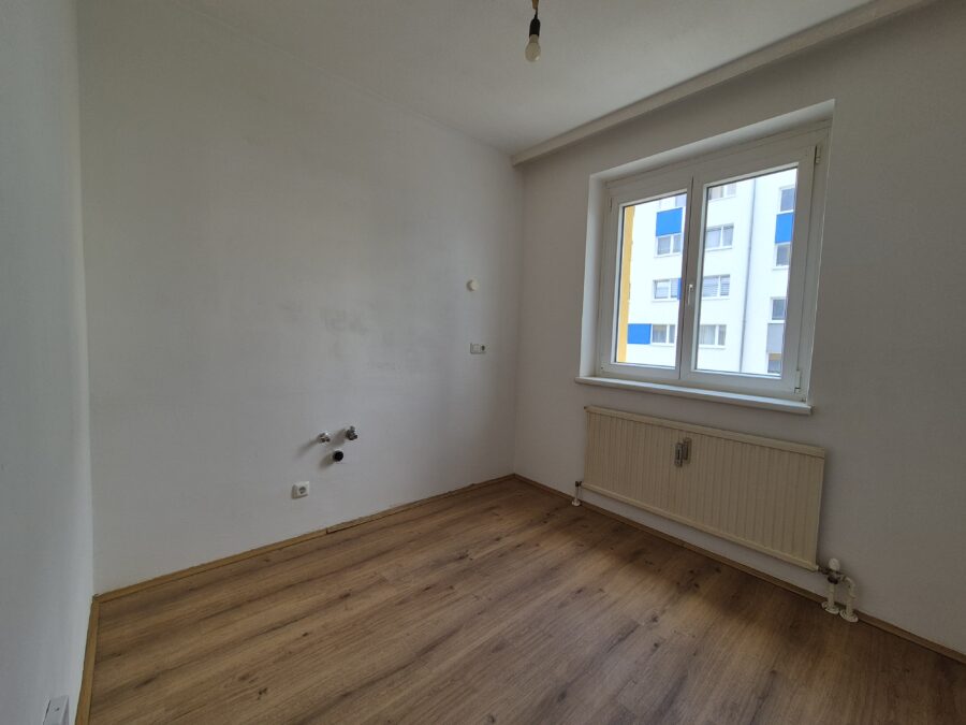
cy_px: 362
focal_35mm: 13
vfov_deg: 89.9
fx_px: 363
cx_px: 483
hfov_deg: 106.2
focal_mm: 2.2
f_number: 2.2
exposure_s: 1/173
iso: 50
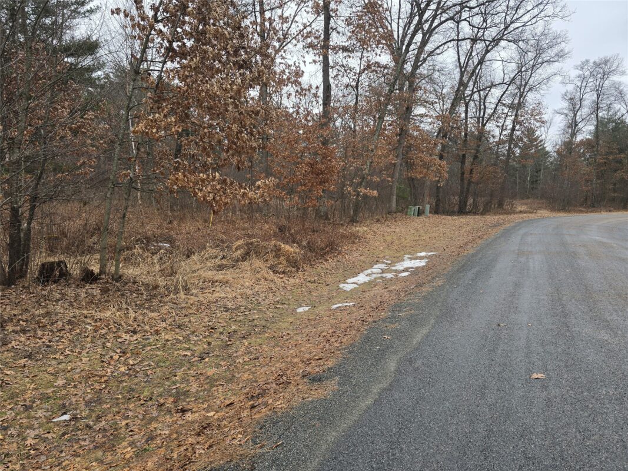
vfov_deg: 58.9
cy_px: 236
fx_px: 417
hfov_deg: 73.9
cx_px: 314
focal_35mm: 23
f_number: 1.7
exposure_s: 1/180
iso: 20
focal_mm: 6.3
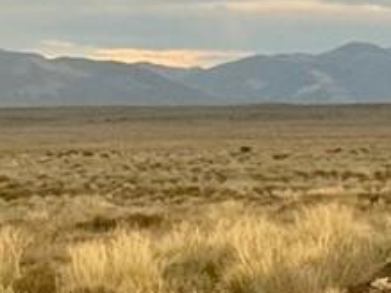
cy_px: 77
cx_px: 969
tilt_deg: +1.3
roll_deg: +0.9
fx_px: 3962
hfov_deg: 5.4
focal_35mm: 351
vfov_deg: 4.2
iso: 50
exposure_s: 1/146
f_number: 1.78
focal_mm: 6.76
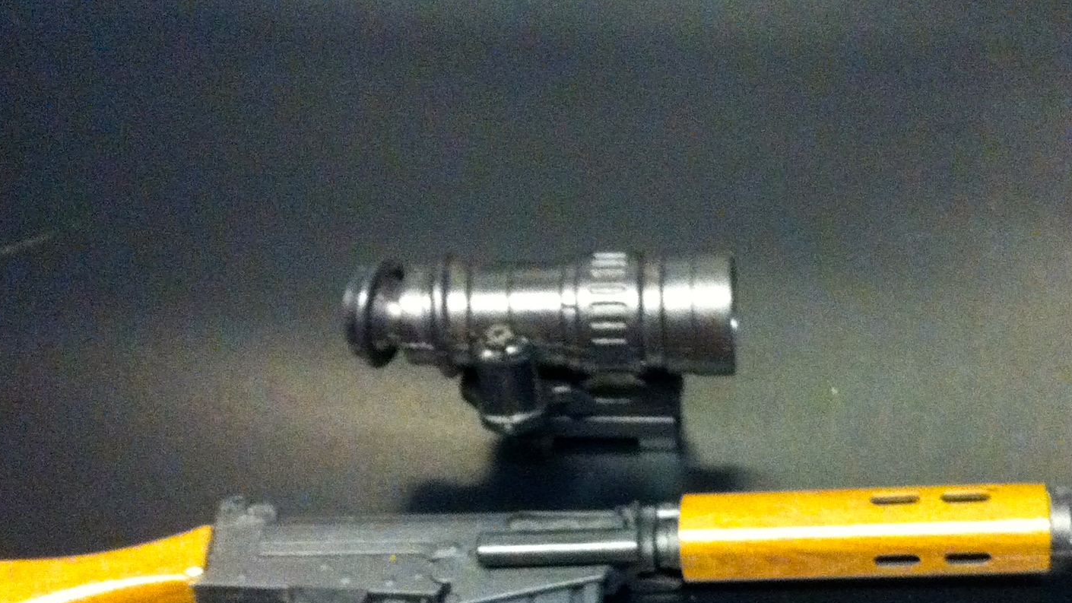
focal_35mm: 70
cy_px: 674
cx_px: 785
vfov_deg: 16.7
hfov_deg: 29.7
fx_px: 1990
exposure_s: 1/15
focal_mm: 3.85
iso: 640
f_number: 2.8
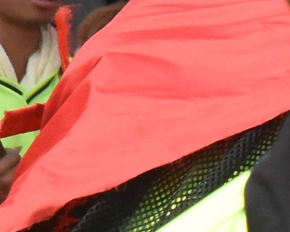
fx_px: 8504
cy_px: -248
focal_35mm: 991
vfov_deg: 1.6
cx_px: 863
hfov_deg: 1.9
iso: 4500
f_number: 11
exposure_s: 1/4000
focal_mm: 120
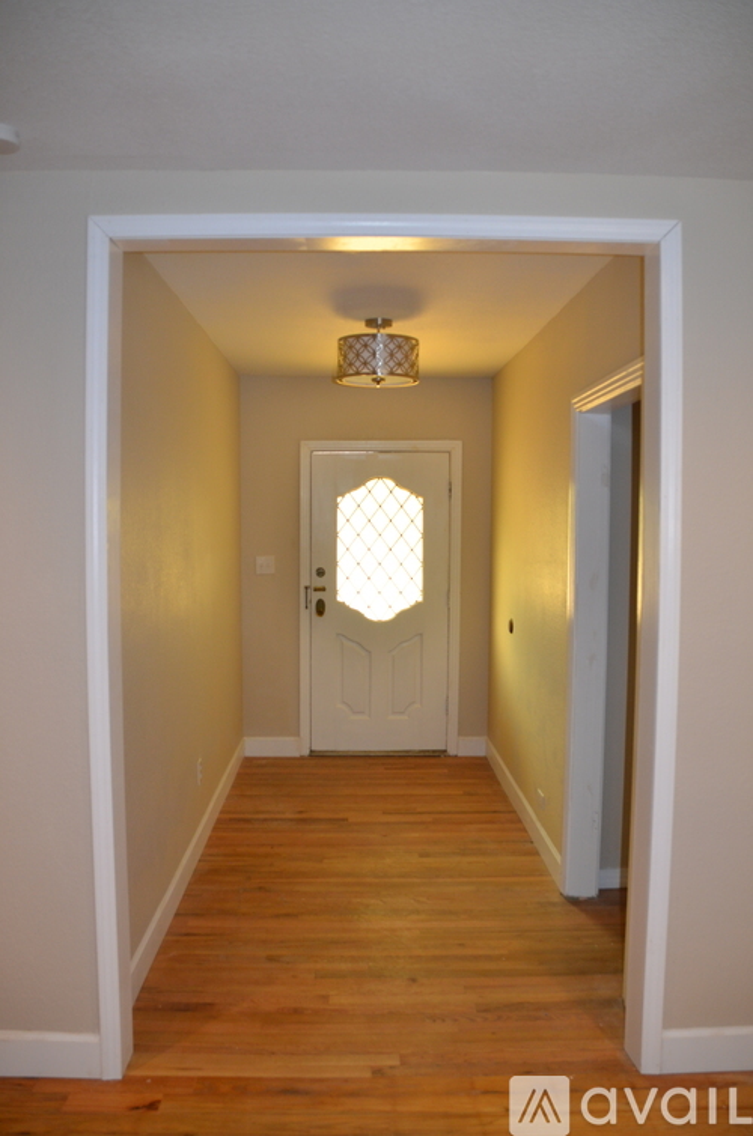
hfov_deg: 47.7
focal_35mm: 27
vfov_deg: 67.5
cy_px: 568
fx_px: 851
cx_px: 376
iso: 450
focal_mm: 18
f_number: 3.5
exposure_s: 1/60
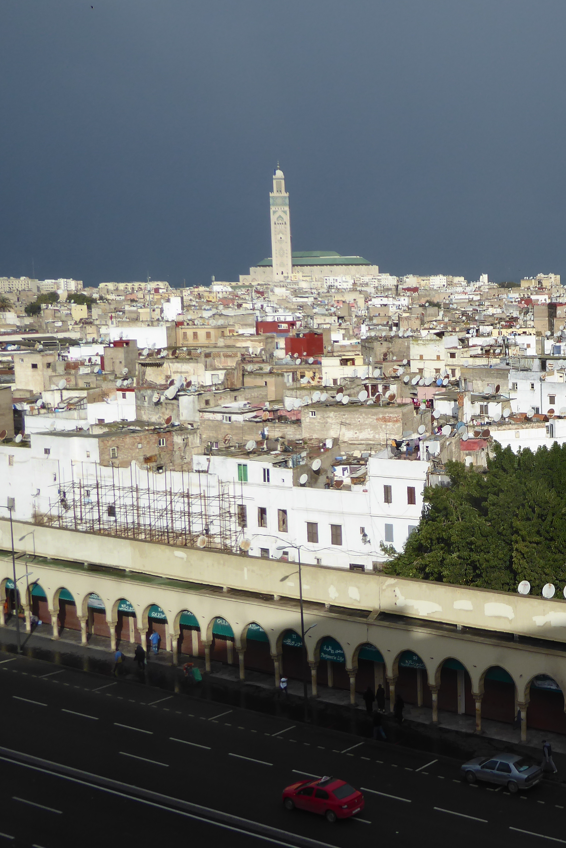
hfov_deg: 23.7
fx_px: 1297
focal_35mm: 55
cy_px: 428
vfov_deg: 36.2
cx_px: 545
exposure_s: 1/1300
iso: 80
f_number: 3.7
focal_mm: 6.7
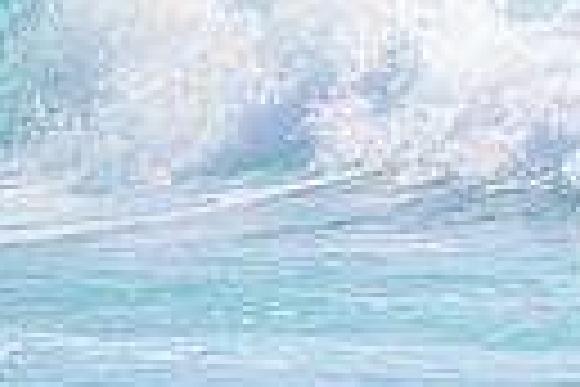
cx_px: 1338
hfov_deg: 0.7
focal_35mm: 2764
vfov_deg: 0.5
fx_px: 44528
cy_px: 21
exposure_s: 1/2000
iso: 110
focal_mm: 500
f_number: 5.6
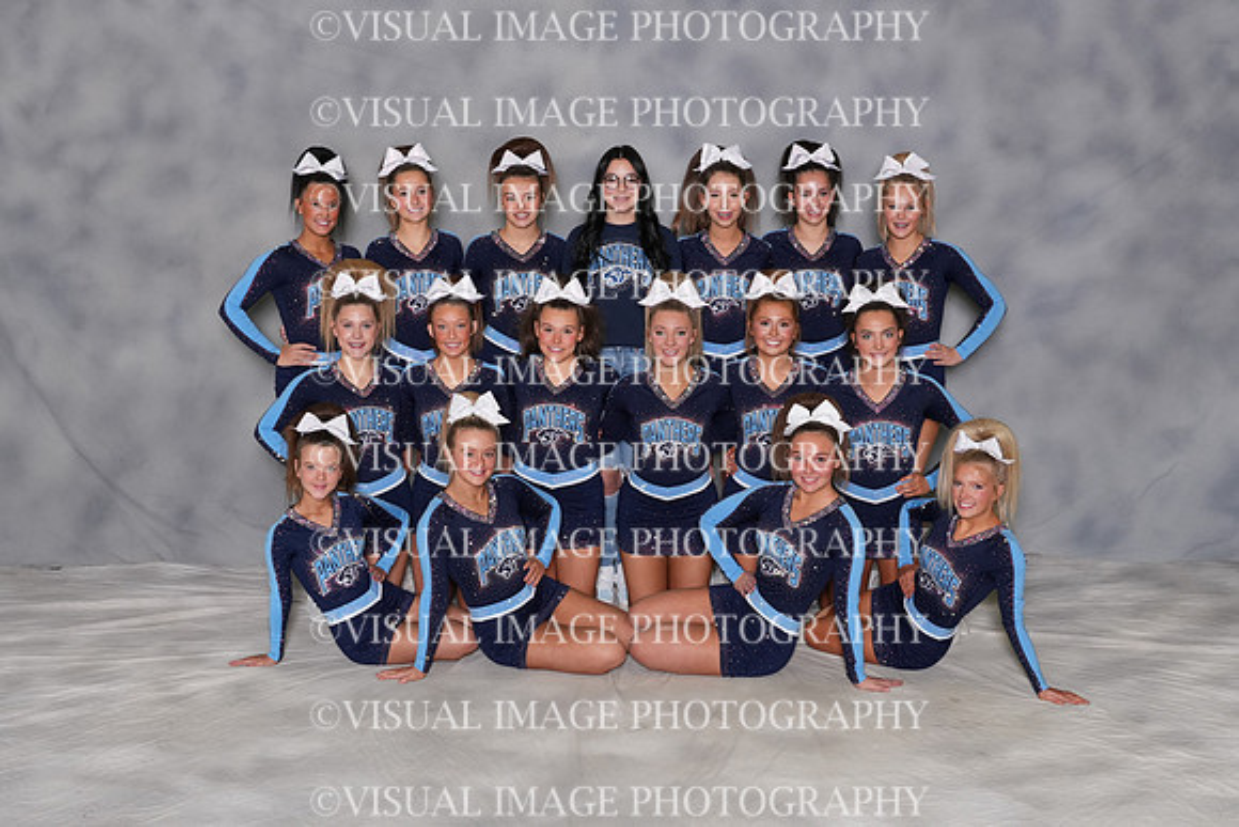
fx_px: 1756
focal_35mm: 51
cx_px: 620
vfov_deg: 26.5
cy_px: 414
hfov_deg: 38.9
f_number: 8
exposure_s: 1/80
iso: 800
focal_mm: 34
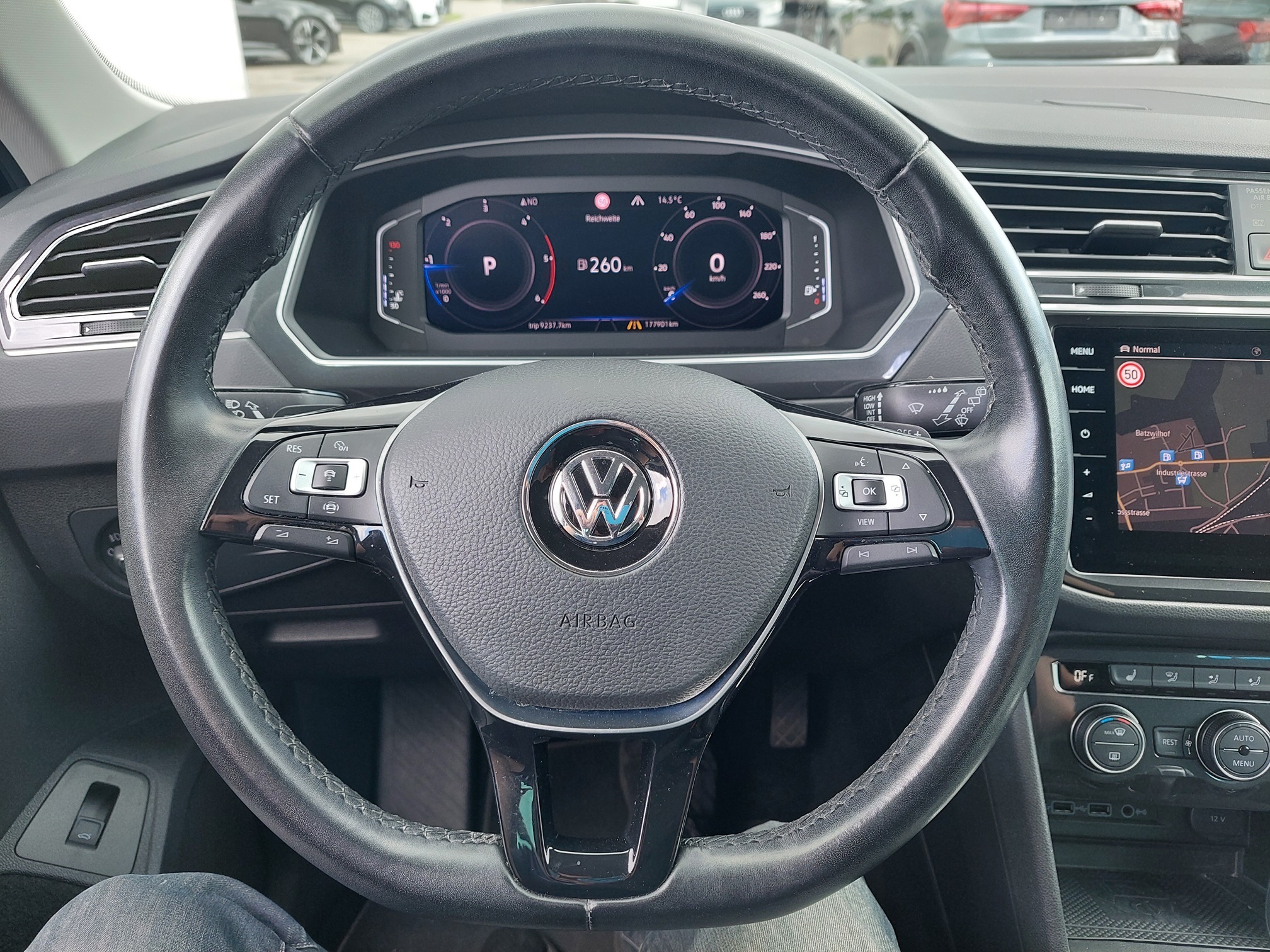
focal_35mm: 24
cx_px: 635
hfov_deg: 71.6
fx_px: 881
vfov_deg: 56.8
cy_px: 476
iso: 40
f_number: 1.8
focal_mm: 5.23
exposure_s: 1/50
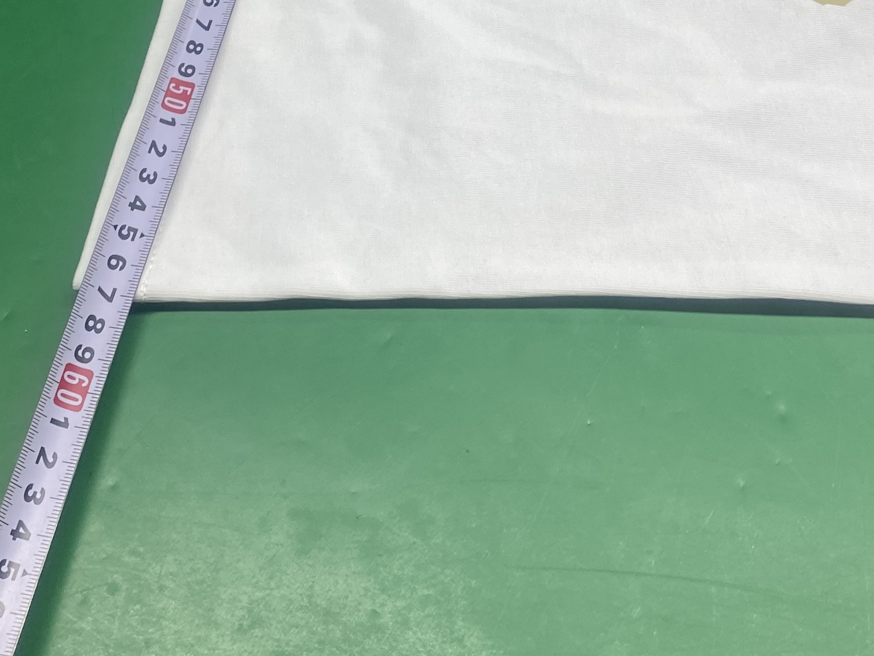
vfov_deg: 21.5
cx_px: 464
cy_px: -96
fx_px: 1616
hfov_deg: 30.3
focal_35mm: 64
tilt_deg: -47.4
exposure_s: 1/100
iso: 32
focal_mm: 4.25
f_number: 1.8
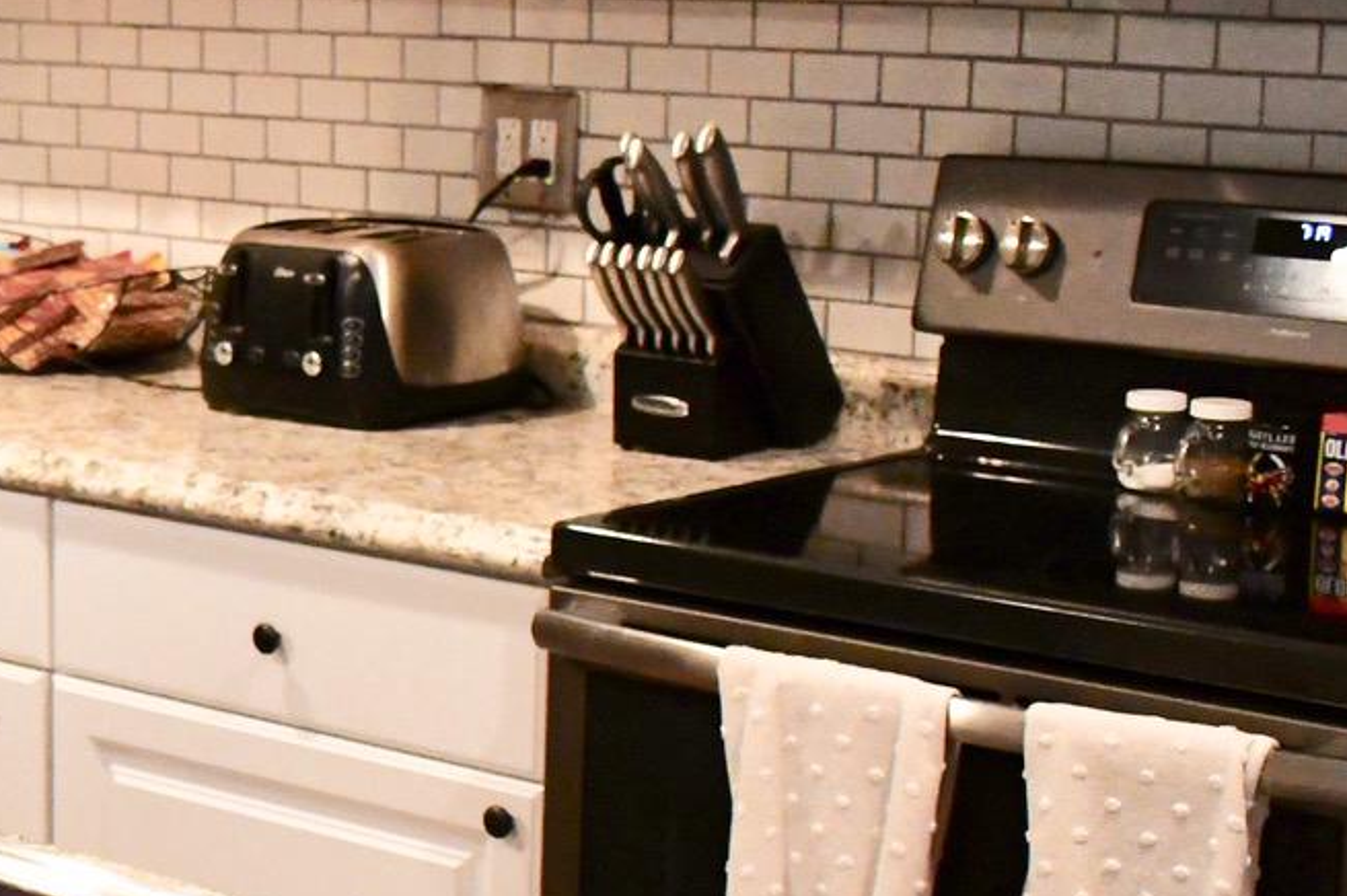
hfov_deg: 19.5
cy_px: 601
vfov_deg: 14.1
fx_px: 3627
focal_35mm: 97
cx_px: -376
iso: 2800
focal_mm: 21
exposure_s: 1/125
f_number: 3.8
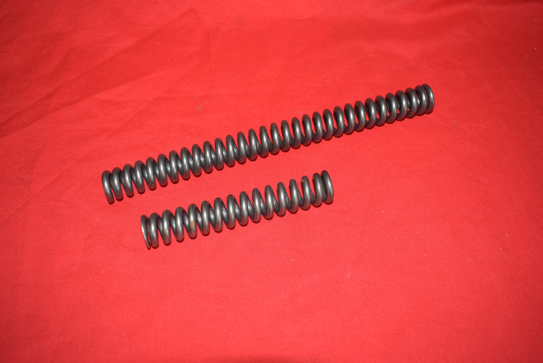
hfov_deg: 57.2
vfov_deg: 40.0
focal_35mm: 33
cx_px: 272
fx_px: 498
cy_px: 182
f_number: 5
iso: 320
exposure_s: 1/40
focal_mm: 22
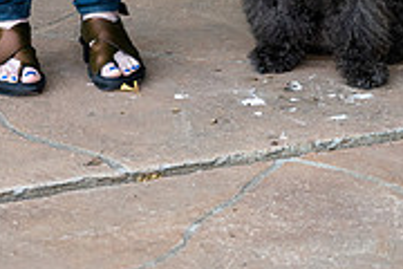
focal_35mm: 129
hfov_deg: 15.7
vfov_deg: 10.2
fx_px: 1444
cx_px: 376
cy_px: -151
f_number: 4
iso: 800
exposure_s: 1/320
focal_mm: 40
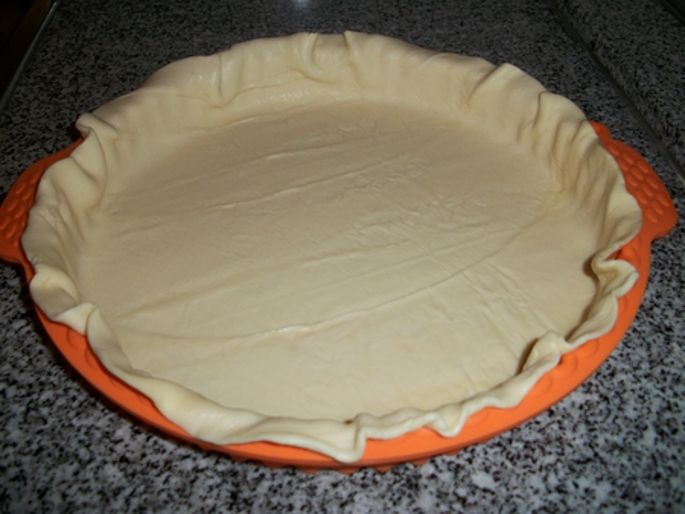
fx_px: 693
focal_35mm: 35
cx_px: 342
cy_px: 257
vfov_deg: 40.7
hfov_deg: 52.6
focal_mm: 6.3
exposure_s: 1/30
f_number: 3.1
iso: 80
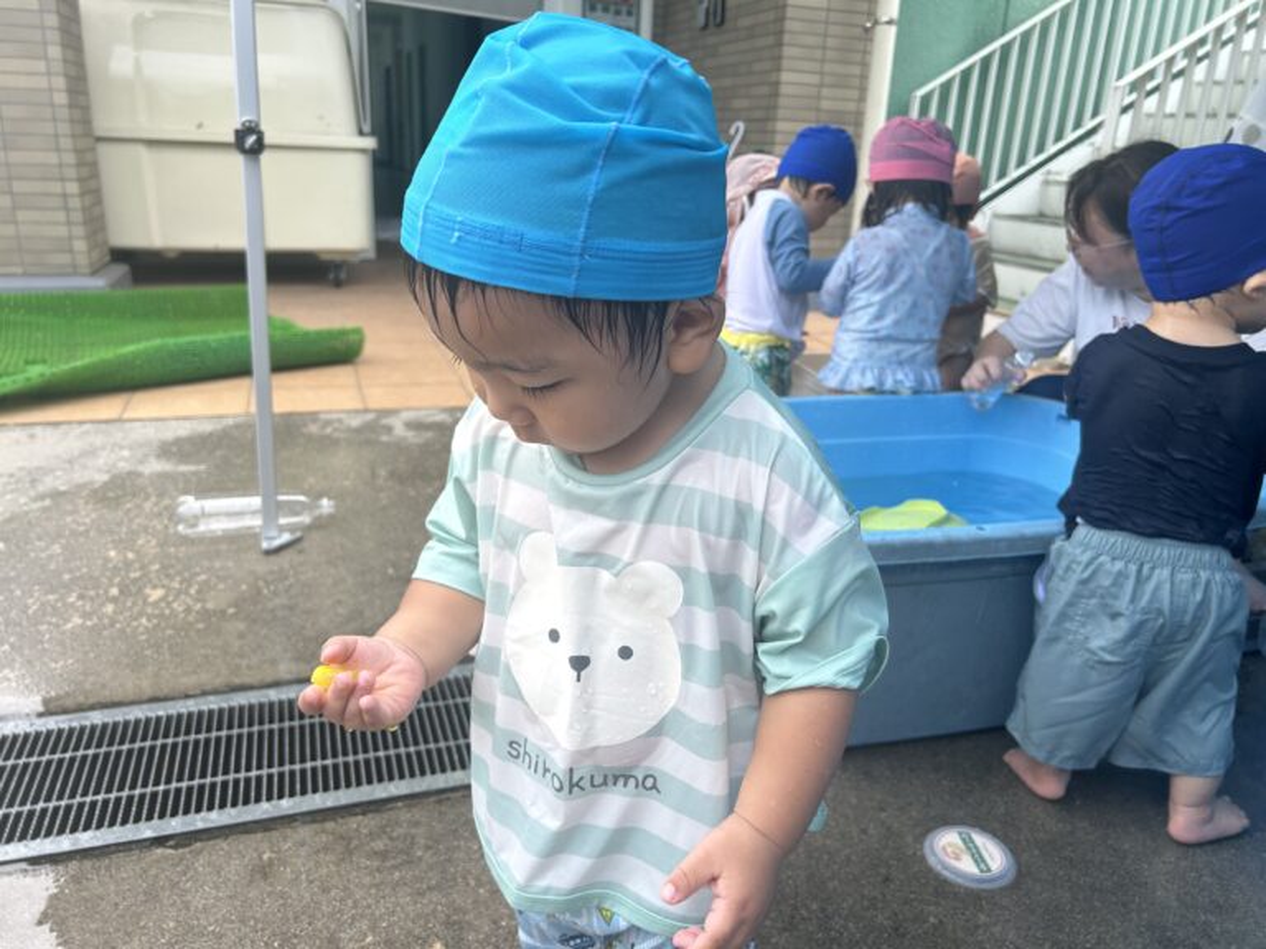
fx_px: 951
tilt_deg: -19.1
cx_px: 633
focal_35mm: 26
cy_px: 474
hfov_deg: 67.3
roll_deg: -2.8
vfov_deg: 53.1
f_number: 1.5
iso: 50
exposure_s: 1/932
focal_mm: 5.7
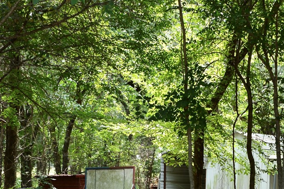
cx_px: 244
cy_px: 227
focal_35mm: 99
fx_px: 781
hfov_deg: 20.3
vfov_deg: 13.5
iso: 320
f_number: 6.3
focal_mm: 32
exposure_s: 1/160
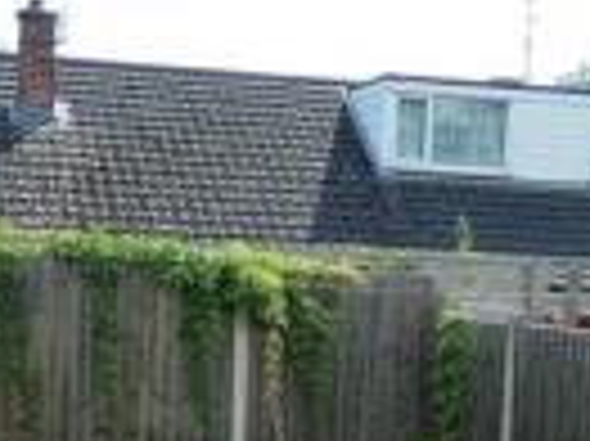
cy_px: 623
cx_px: 349
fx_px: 1516
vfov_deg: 15.5
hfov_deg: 22.0
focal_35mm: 89
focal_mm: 3.6
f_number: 2.8
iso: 80
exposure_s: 1/800
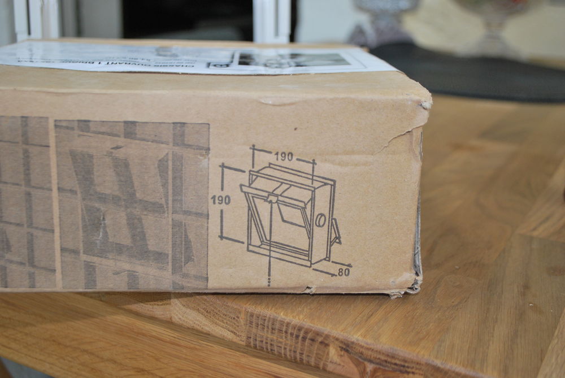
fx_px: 707
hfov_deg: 43.6
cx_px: 282
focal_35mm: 45
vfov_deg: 29.9
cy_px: 189
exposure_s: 1/200
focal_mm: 30
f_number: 7.1
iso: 400
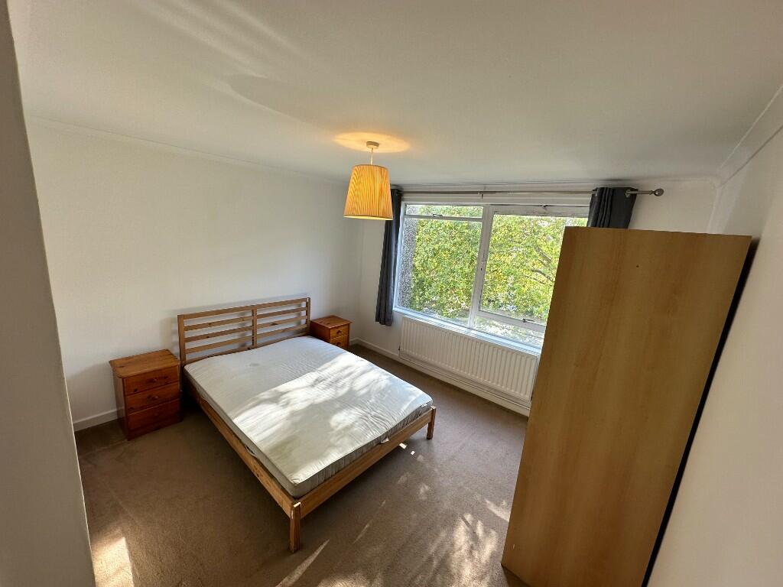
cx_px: 392
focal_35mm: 14
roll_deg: -6.6
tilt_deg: -11.9
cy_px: 294
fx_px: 317
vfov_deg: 85.7
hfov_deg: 102.1
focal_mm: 2.22
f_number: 2.2
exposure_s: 1/99
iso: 40
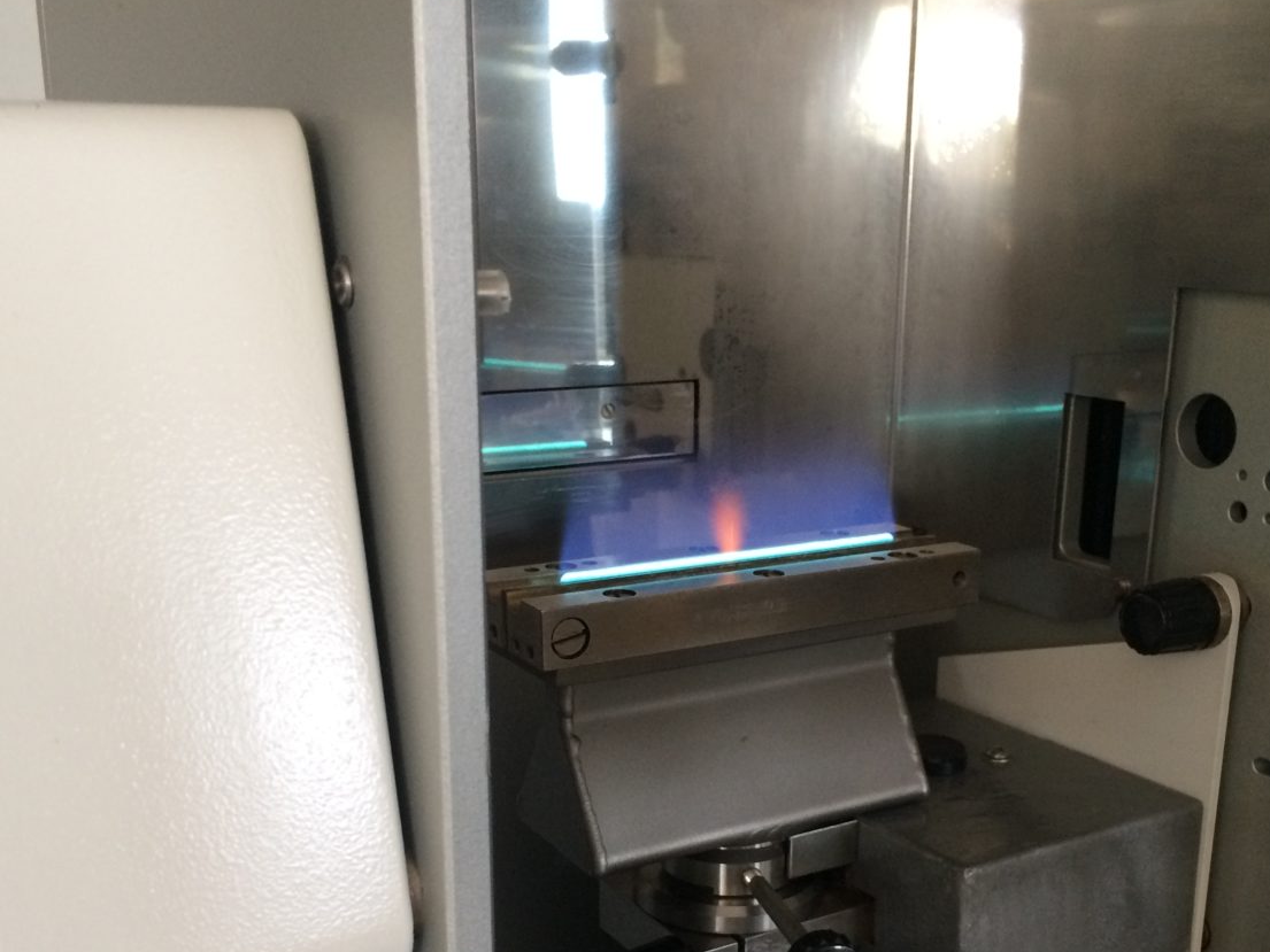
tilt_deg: -18.1
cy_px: 676
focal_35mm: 42
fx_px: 1541
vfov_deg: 33.9
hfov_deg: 44.7
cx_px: 717
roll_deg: +0.4
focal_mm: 4.15
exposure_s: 1/33
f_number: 2.2
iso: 200
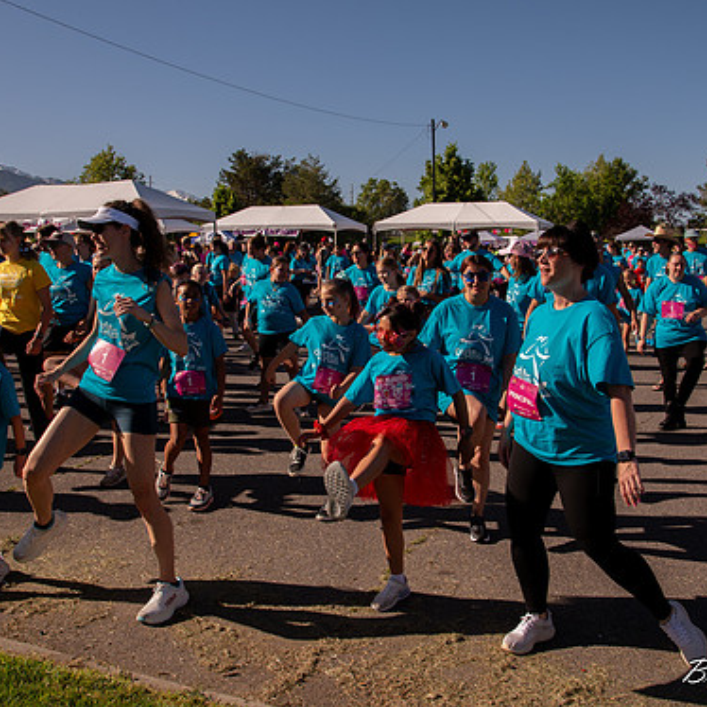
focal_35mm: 35
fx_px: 809
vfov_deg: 47.2
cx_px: 369
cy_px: 346
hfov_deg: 47.2
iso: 200
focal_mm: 24
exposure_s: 1/500
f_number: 8
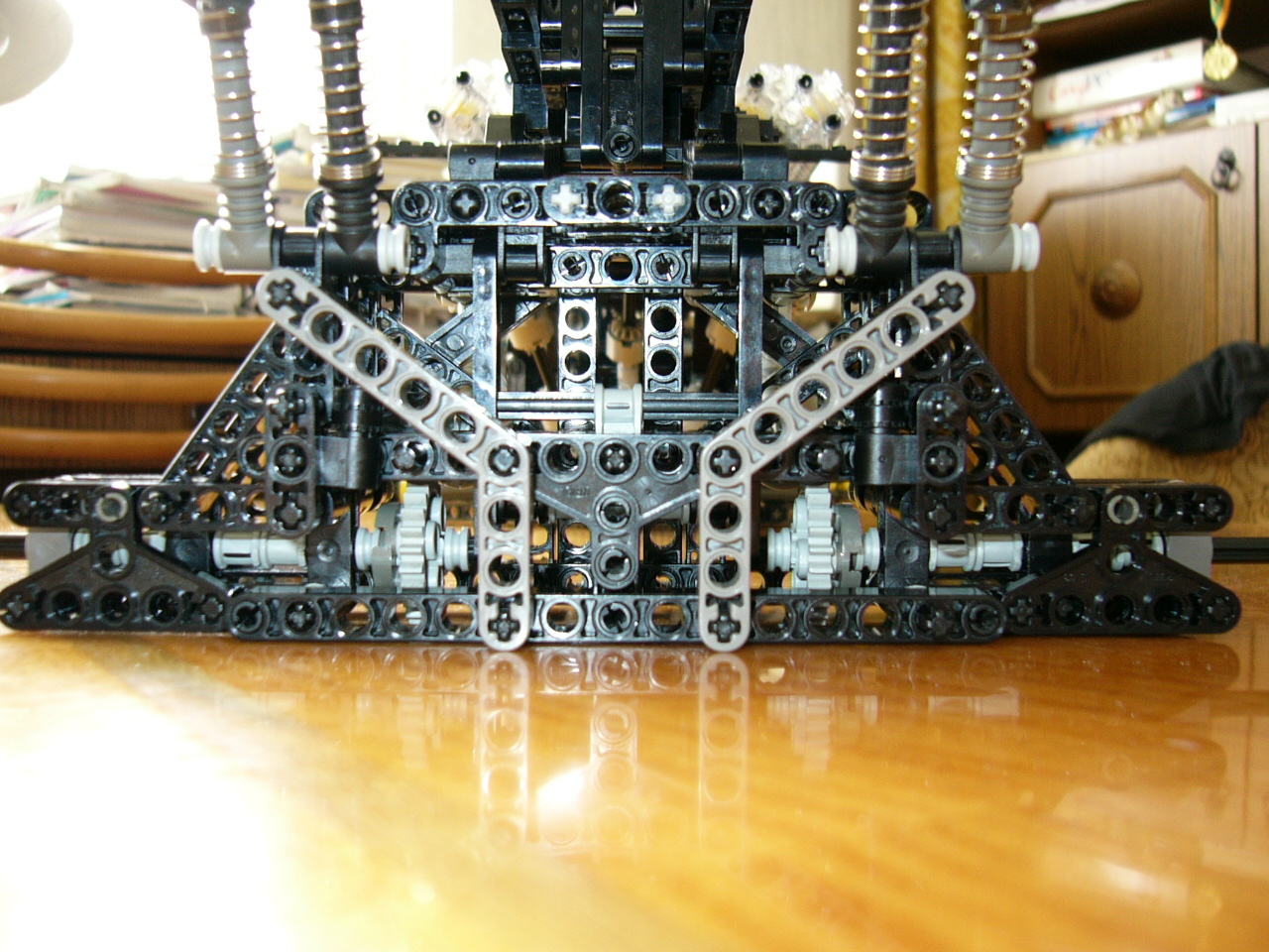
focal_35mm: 35
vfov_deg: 40.7
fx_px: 1283
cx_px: 634
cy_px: 476
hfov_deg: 52.6
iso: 100
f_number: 2.8
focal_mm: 5.8
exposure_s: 1
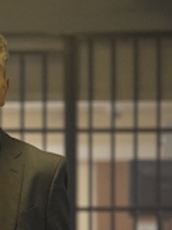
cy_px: 241
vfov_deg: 4.2
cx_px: -186
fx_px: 3124
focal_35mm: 471
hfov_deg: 3.1
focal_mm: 101
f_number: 2.8
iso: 4000
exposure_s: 1/400
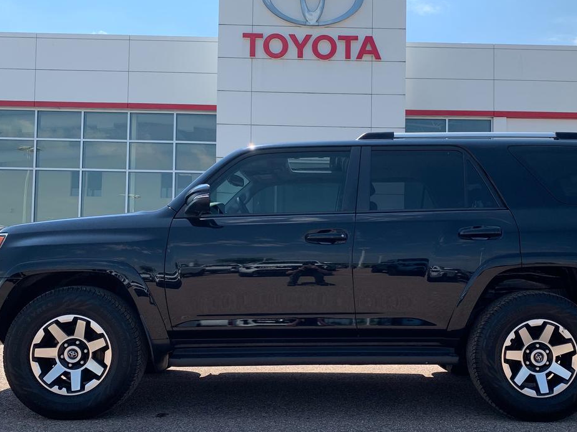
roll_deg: -1.1
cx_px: 327
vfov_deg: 39.6
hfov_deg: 51.2
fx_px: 600
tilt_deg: -0.6
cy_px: 246
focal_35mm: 36
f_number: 1.8
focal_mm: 4.25
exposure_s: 1/1350
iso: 25
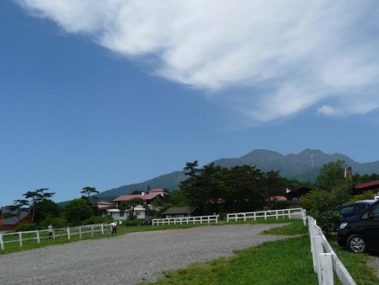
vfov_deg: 36.0
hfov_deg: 46.8
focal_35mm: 40
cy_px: 142
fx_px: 438
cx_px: 190
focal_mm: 4.7
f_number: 8
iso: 100
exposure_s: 1/250
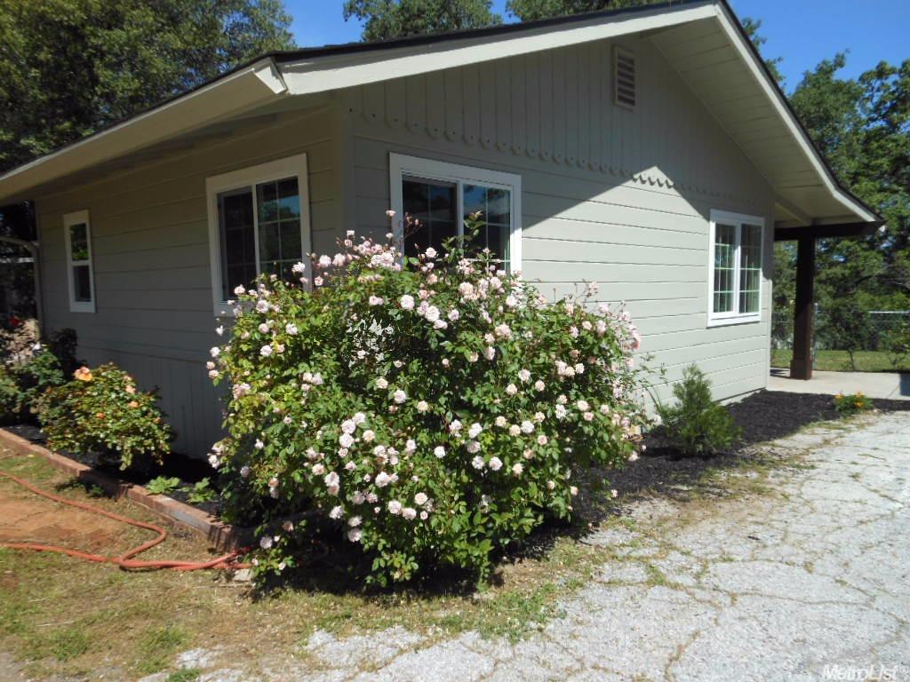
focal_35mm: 25
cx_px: 455
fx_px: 657
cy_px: 341
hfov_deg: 69.4
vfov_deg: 54.9
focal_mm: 4.5
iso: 80
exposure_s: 1/1000
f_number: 3.2
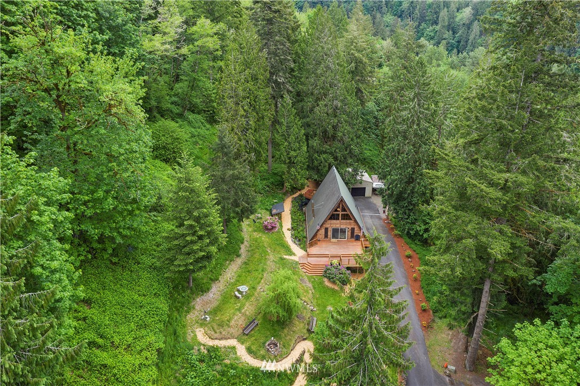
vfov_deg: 46.4
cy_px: 193
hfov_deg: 65.5
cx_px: 290
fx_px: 451
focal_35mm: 28
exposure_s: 1/100
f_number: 4.5
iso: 100
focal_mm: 10.26
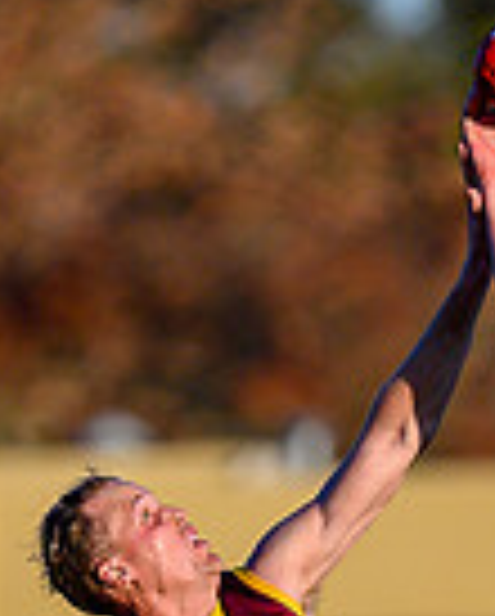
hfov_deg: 0.5
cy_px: 1081
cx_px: 414
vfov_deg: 0.6
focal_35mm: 3053
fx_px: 55785
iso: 180
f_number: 4
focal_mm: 500
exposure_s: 1/1600
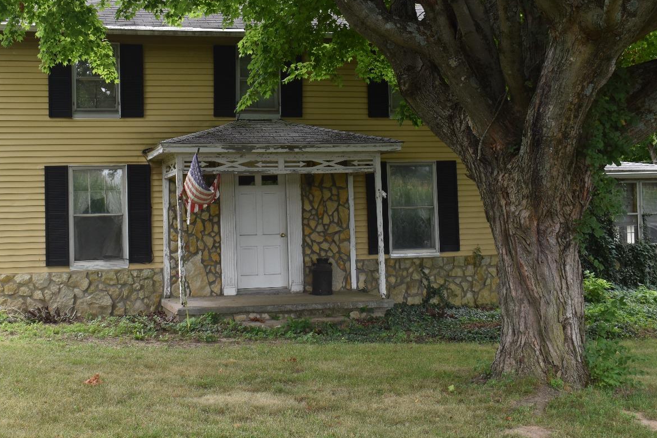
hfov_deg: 38.3
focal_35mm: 52
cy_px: 185
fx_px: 942
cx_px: 259
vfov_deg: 26.1
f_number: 6.3
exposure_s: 1/160
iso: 400
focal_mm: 27
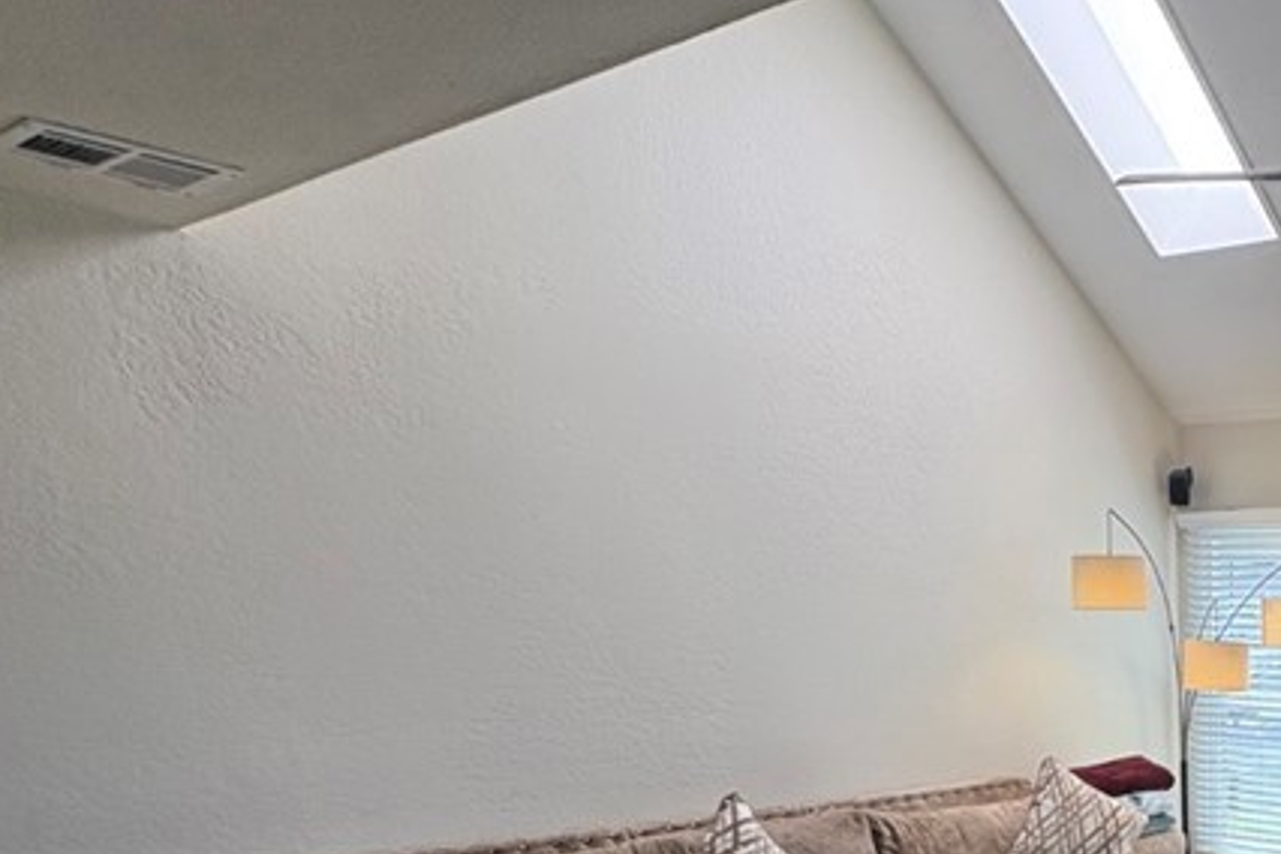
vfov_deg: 32.8
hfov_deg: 45.1
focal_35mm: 35
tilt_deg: -15.2
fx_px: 1245
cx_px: 1311
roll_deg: -1.3
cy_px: 959
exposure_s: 1/132
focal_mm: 2.22
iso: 80
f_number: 2.2
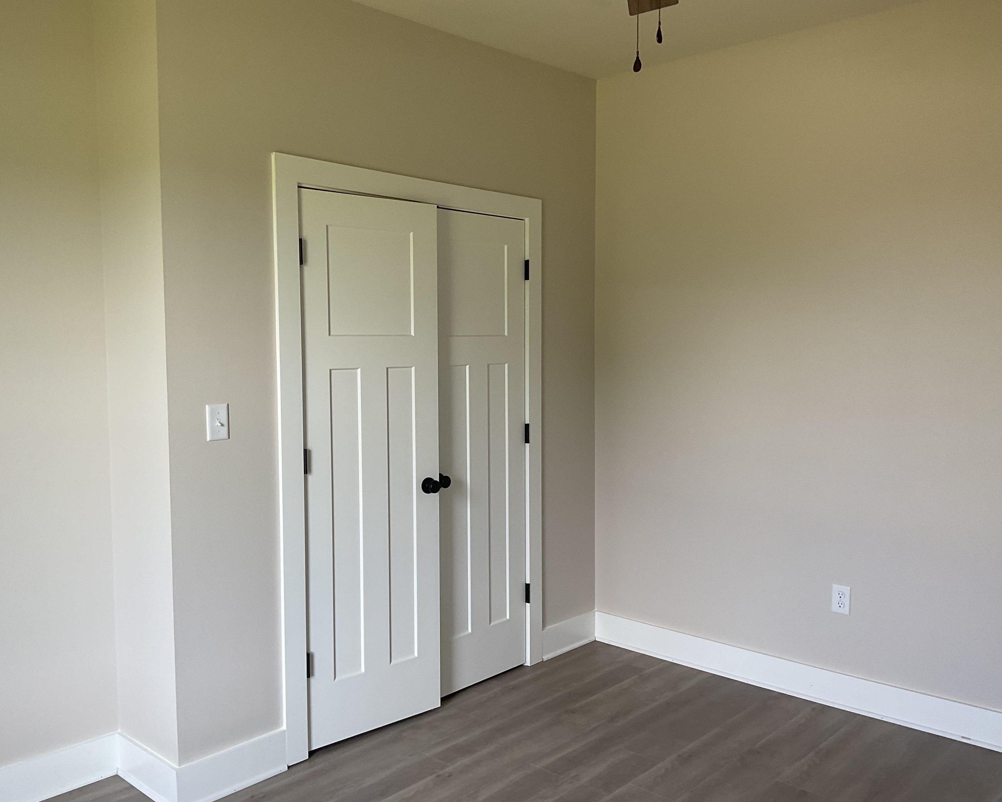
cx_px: 502
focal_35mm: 31
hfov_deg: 57.2
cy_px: 406
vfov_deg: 47.1
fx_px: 919
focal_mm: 3
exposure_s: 1/100
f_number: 1.8
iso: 50
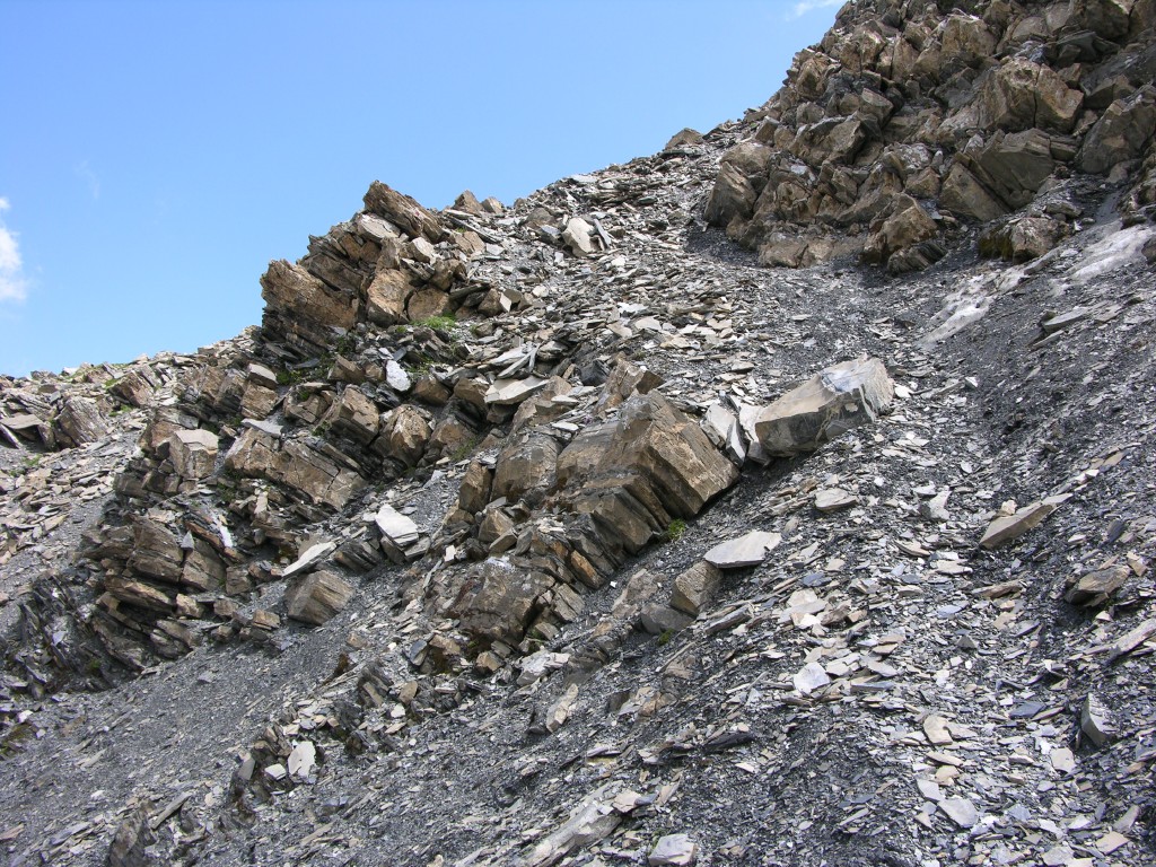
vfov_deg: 40.7
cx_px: 578
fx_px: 1169
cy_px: 434
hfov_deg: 52.6
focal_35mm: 35
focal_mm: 8.9
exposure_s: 1/162
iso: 50
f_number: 5
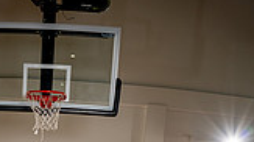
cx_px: 23
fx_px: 390
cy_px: 318
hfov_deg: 34.0
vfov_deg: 14.9
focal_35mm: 58
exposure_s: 1/250
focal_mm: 20
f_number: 8
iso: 250
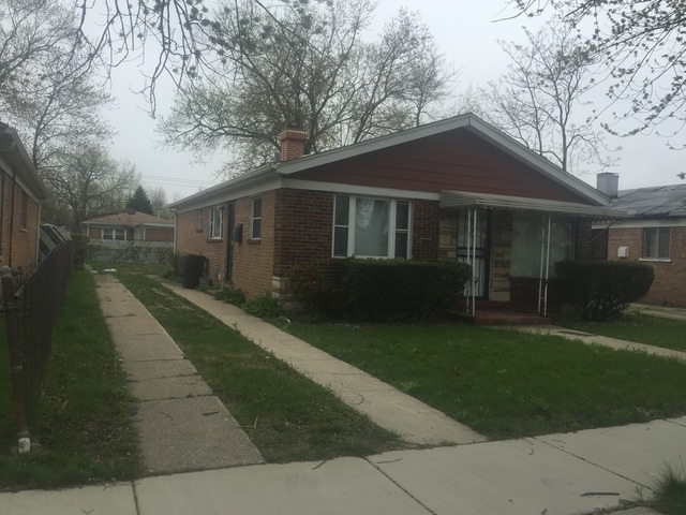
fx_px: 575
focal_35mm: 29
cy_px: 258
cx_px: 343
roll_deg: -2.0
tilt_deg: +1.1
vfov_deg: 48.2
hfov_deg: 61.7
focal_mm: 4.15
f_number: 2.2
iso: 32
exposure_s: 1/1199
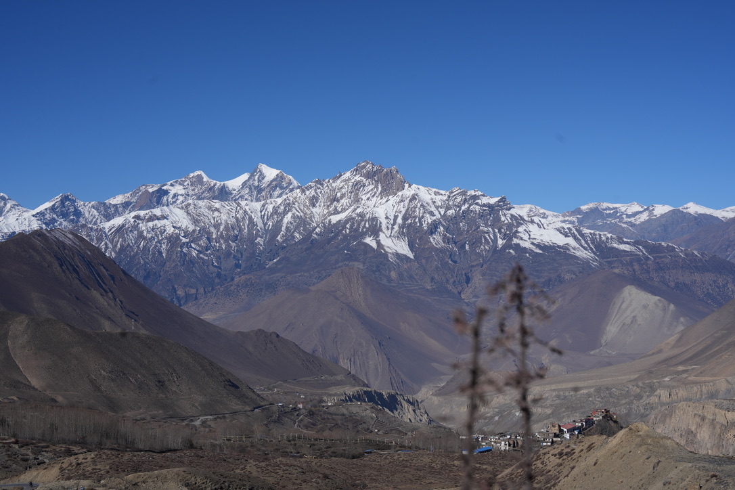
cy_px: 245
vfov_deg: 26.0
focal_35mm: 52
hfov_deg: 38.2
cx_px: 368
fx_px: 1062
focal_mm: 52
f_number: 8
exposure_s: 1/640
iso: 100
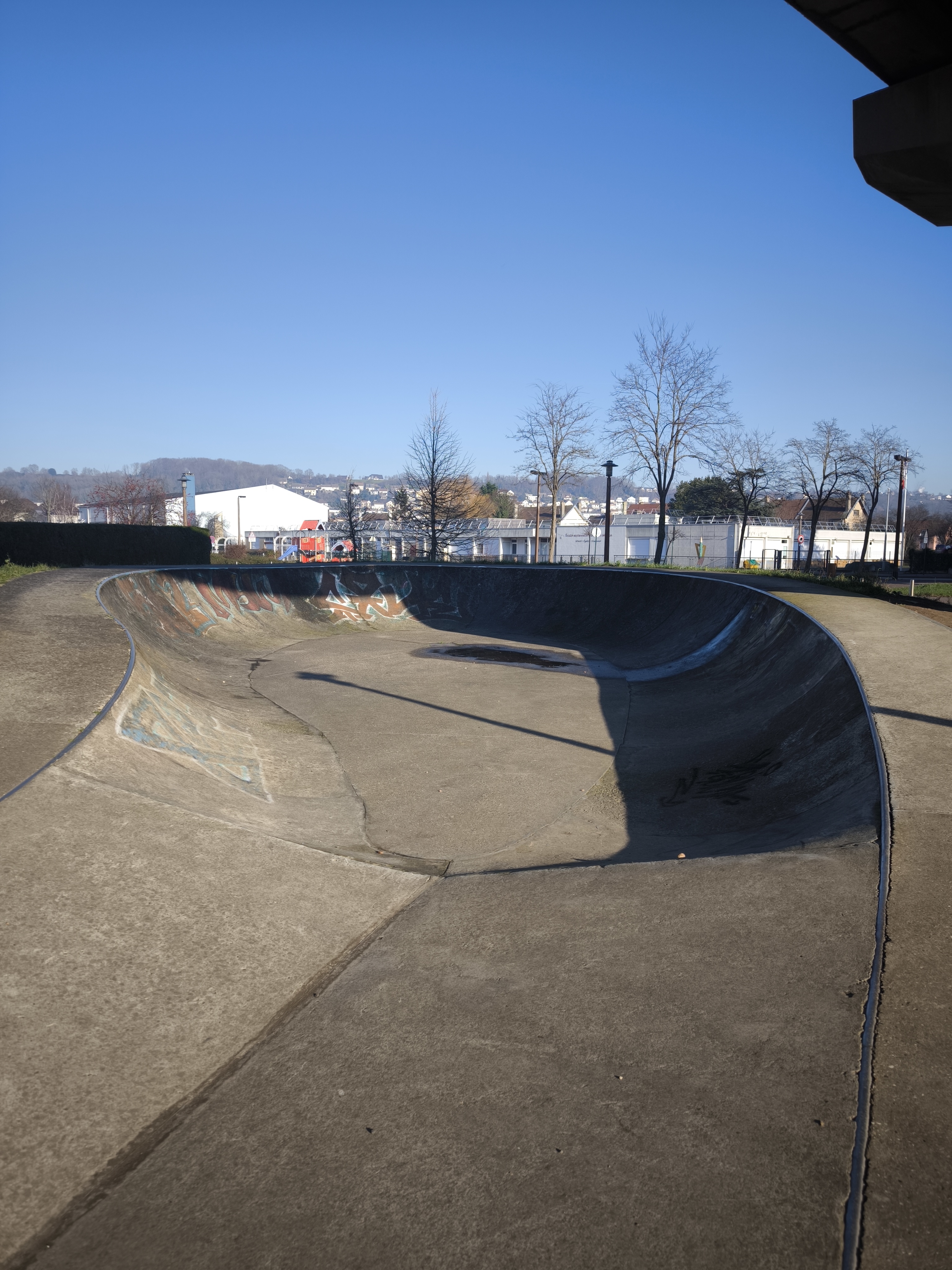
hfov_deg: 56.8
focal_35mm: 24
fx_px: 880
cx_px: 476
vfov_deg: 71.6
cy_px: 635
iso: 50
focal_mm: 6.92
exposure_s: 1/1473
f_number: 1.9
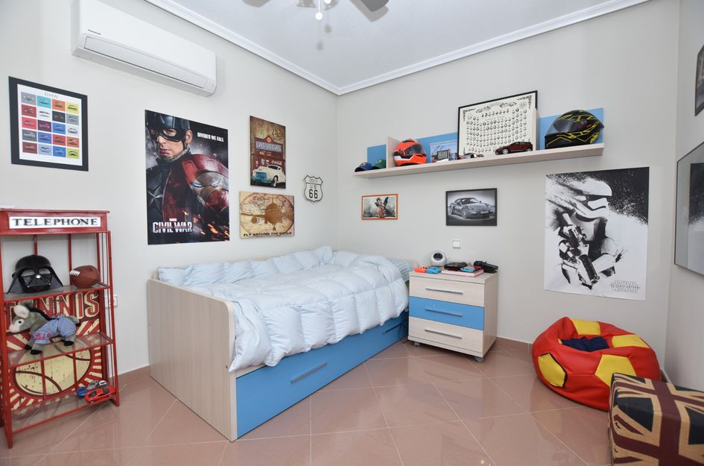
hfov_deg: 100.5
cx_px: 352
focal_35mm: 15
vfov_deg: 77.0
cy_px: 233
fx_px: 293
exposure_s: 1/100
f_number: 5
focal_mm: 10
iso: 200
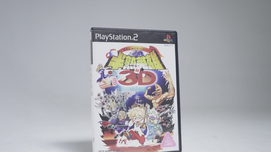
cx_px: 135
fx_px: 273
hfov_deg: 52.8
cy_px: 88
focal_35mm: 38
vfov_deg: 31.1
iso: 640
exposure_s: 1/25
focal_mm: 36
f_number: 5.6
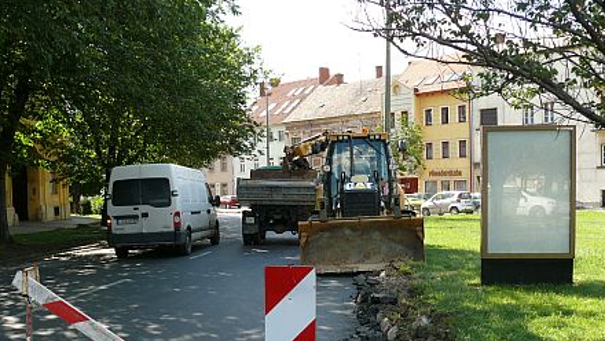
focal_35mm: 39
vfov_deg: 30.2
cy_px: 228
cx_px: 307
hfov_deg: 51.6
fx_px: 626
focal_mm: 7.4
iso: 100
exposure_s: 1/250
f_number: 4
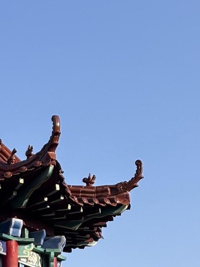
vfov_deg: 12.5
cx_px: -34
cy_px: 379
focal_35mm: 152
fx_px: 1171
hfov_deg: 9.6
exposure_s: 1/1567
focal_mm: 5.96
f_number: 1.6
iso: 32
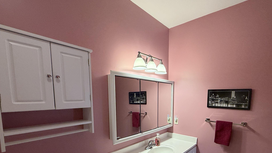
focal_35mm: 19
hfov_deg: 89.1
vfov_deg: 56.0
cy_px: 111
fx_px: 137
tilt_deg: -6.0
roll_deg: -0.4
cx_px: 154
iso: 320
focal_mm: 2.22
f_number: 2.2
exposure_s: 1/120
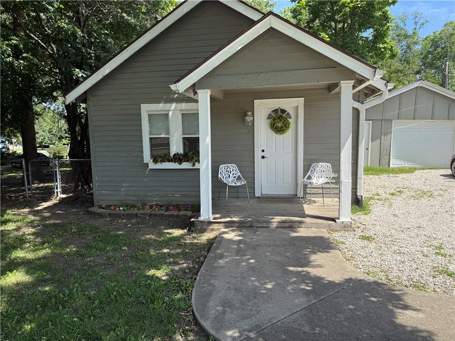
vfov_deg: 56.8
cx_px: 228
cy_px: 170
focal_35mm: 24
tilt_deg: -5.8
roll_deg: +1.0
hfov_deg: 71.6
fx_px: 315
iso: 80
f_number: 1.78
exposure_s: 1/1812
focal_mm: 6.76
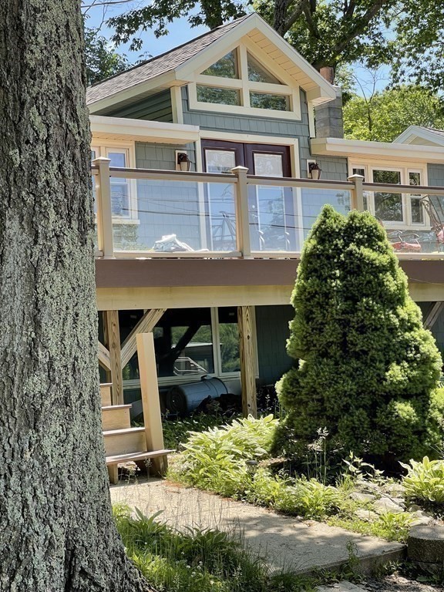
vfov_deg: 30.3
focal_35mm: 64
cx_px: 222
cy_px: 296
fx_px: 1095
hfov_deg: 22.9
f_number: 2.2
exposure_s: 1/245
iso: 20
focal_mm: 7.5
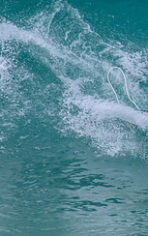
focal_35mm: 2651
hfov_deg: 0.5
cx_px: 282
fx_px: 17068
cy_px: 67
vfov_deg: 0.8
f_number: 11
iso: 1000
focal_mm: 800
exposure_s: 1/2000
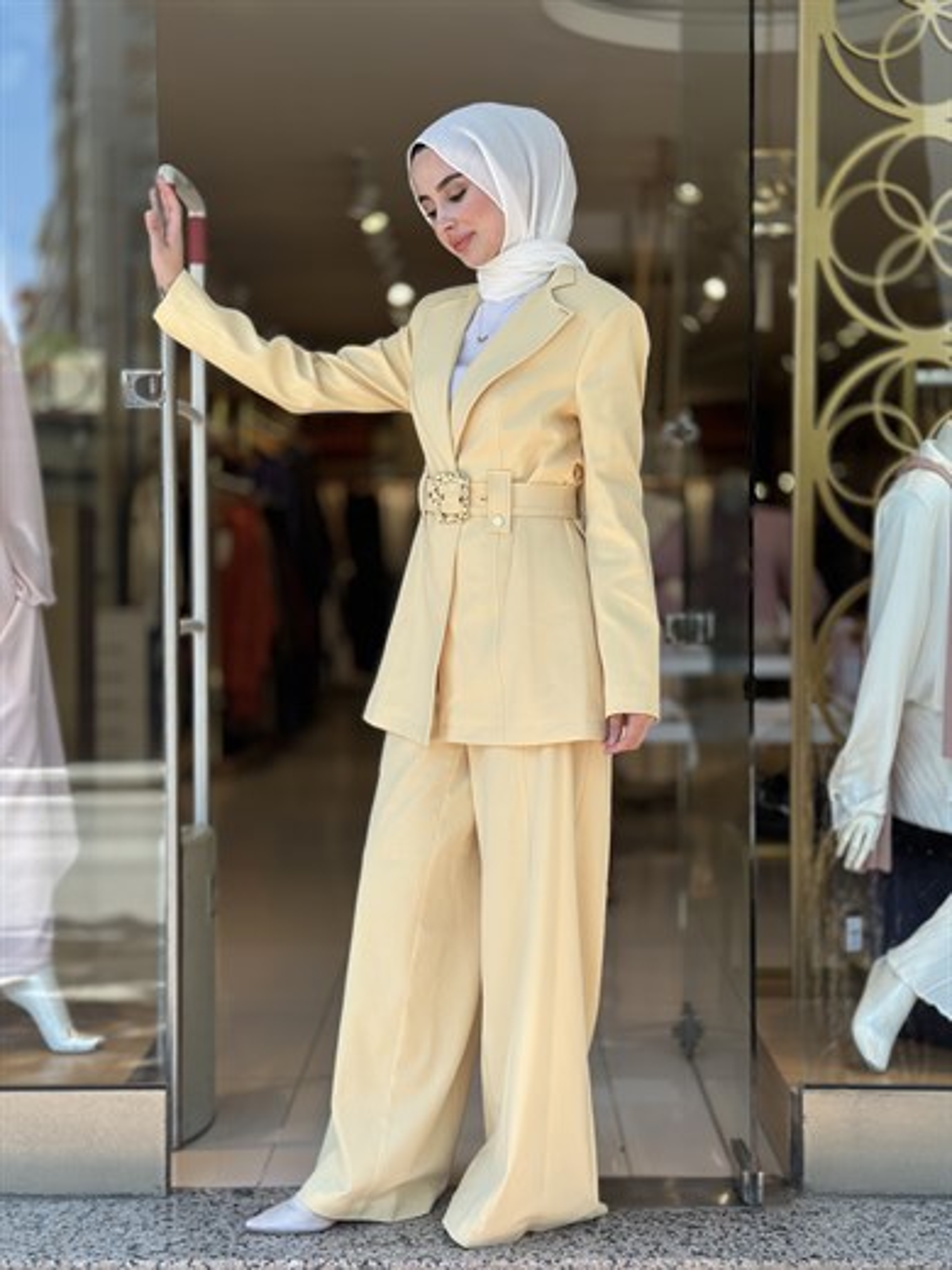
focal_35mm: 48
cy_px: 635
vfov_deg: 39.7
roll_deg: -0.9
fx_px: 1760
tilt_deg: -1.6
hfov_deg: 30.3
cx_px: 476
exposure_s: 1/953
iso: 80
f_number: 1.78
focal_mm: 6.86
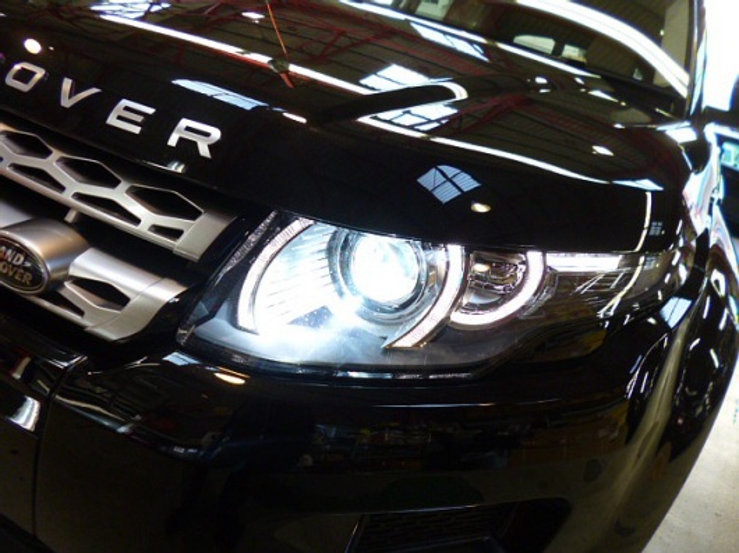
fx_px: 512
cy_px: 276
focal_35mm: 24
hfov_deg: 71.6
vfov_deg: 56.8
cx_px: 370
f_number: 2.5
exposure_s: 1/60
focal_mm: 4.3
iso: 200
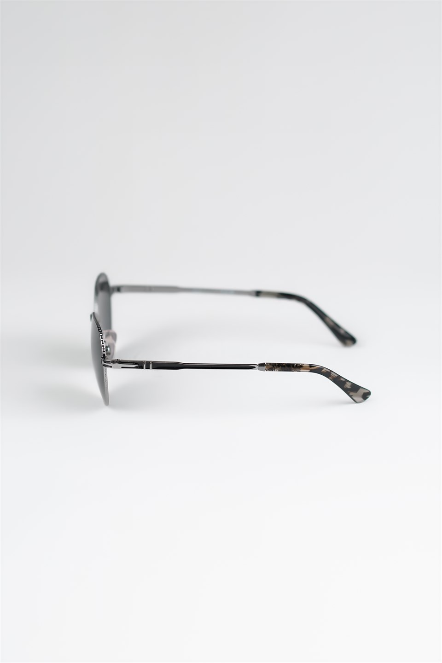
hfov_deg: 10.8
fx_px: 2348
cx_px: 221
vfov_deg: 16.1
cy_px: 332
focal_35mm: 128
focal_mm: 85
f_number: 4
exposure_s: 1/200
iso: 100
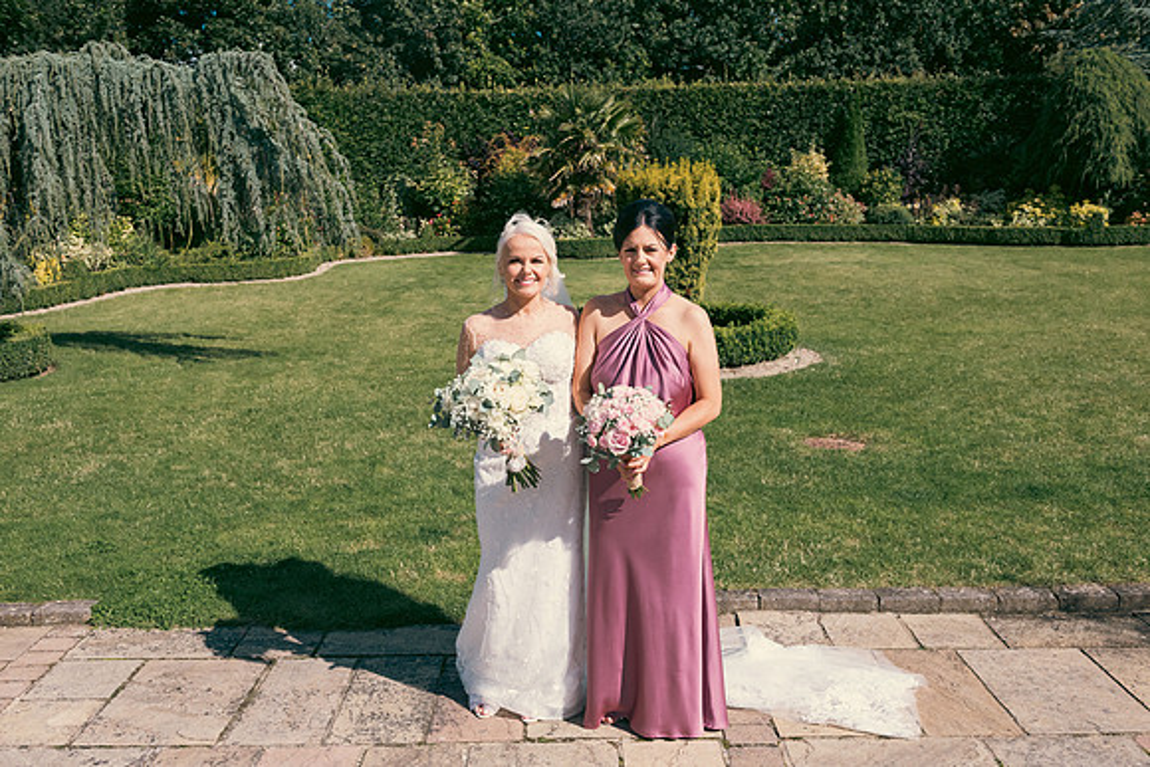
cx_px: 575
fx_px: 1022
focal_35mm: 32
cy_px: 384
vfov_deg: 41.1
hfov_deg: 58.7
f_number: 6.3
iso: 160
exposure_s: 1/2000
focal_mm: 32
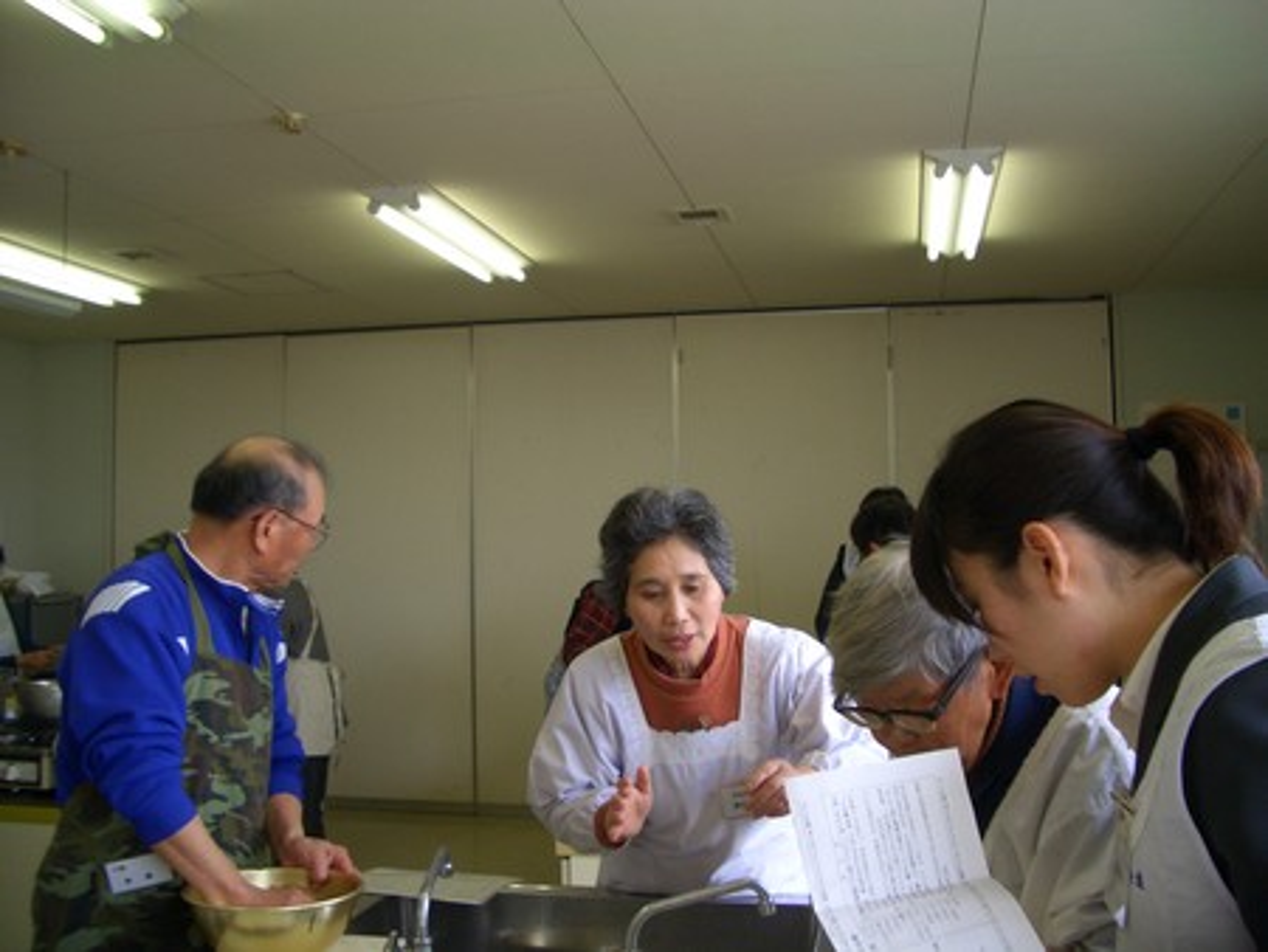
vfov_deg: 40.7
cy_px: 476
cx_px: 634
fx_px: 1283
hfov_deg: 52.6
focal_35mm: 35
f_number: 2.6
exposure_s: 1/80
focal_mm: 5.8
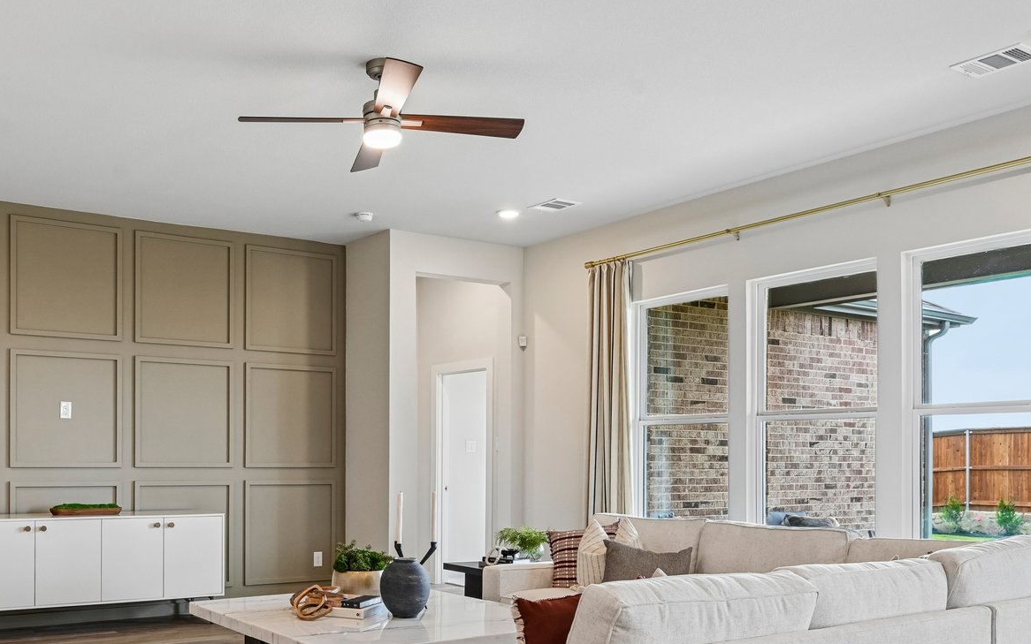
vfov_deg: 36.8
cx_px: 330
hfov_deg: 55.3
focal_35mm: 34
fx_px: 955
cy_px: 444
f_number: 8
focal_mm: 19
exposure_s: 1/30
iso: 400
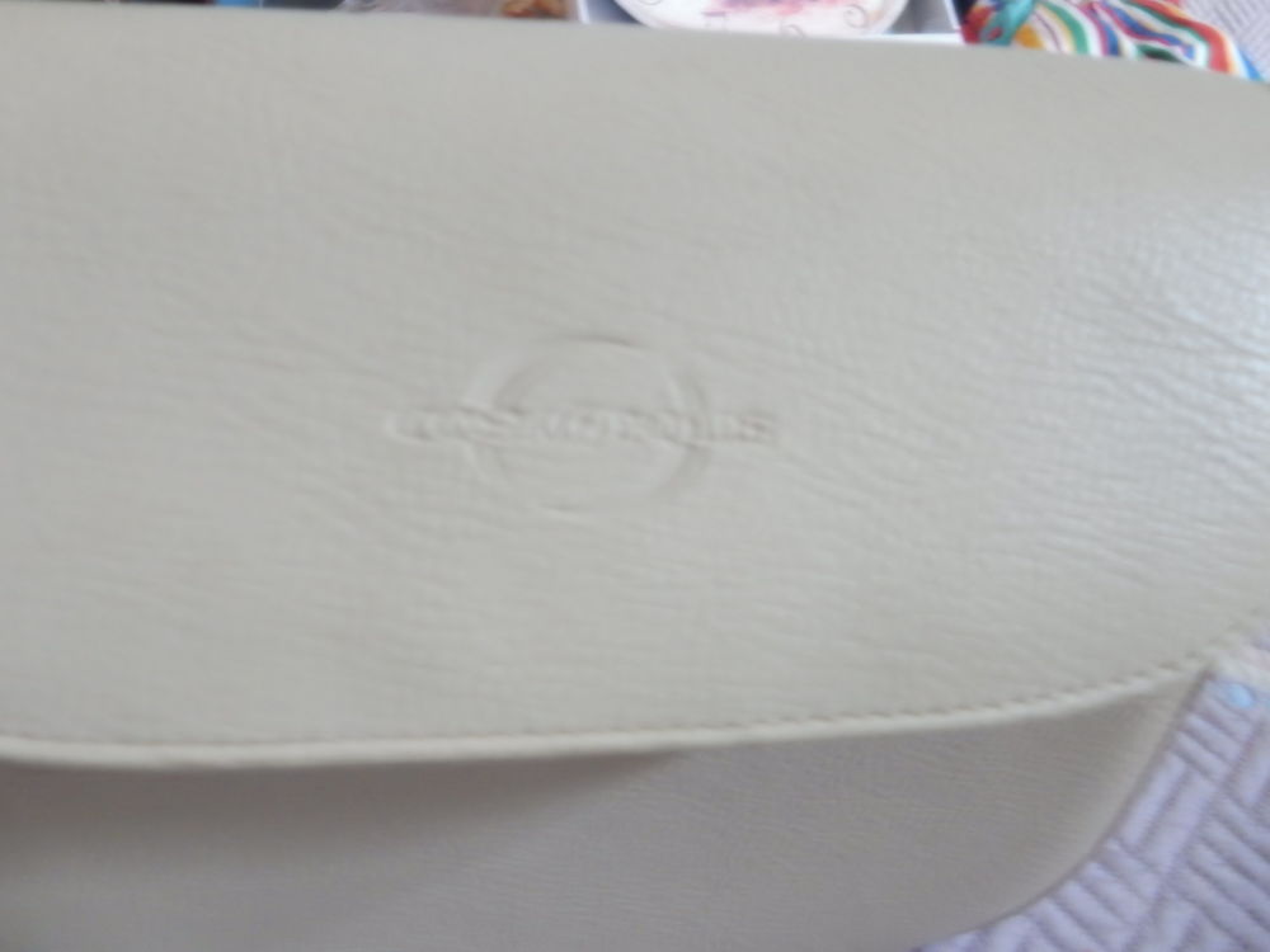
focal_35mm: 25
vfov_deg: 54.9
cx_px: 635
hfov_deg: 69.4
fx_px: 917
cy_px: 476
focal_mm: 4.5
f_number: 3.7
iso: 800
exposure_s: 1/2.5
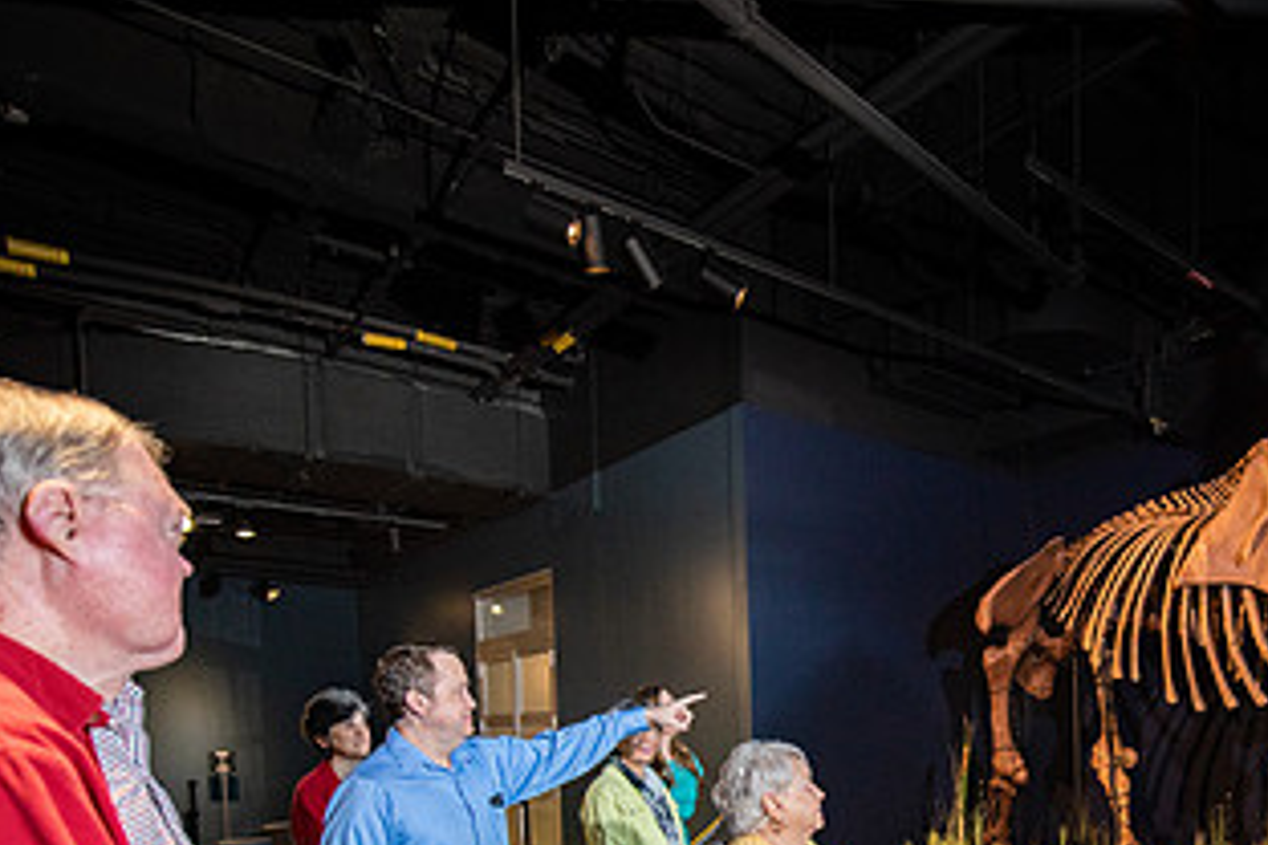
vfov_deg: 44.4
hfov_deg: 66.4
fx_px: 916
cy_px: 782
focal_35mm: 26
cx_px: 898
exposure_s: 1/250
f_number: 2.8
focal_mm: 14
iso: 800
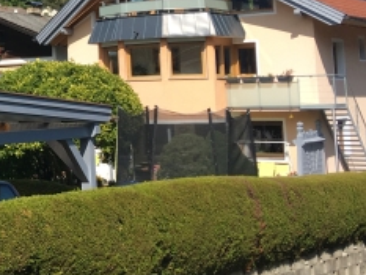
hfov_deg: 20.8
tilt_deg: +6.9
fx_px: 920
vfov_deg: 16.7
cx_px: -90
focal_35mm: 87
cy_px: 21
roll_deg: +0.9
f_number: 2.2
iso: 25
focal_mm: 4.15
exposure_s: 1/1083
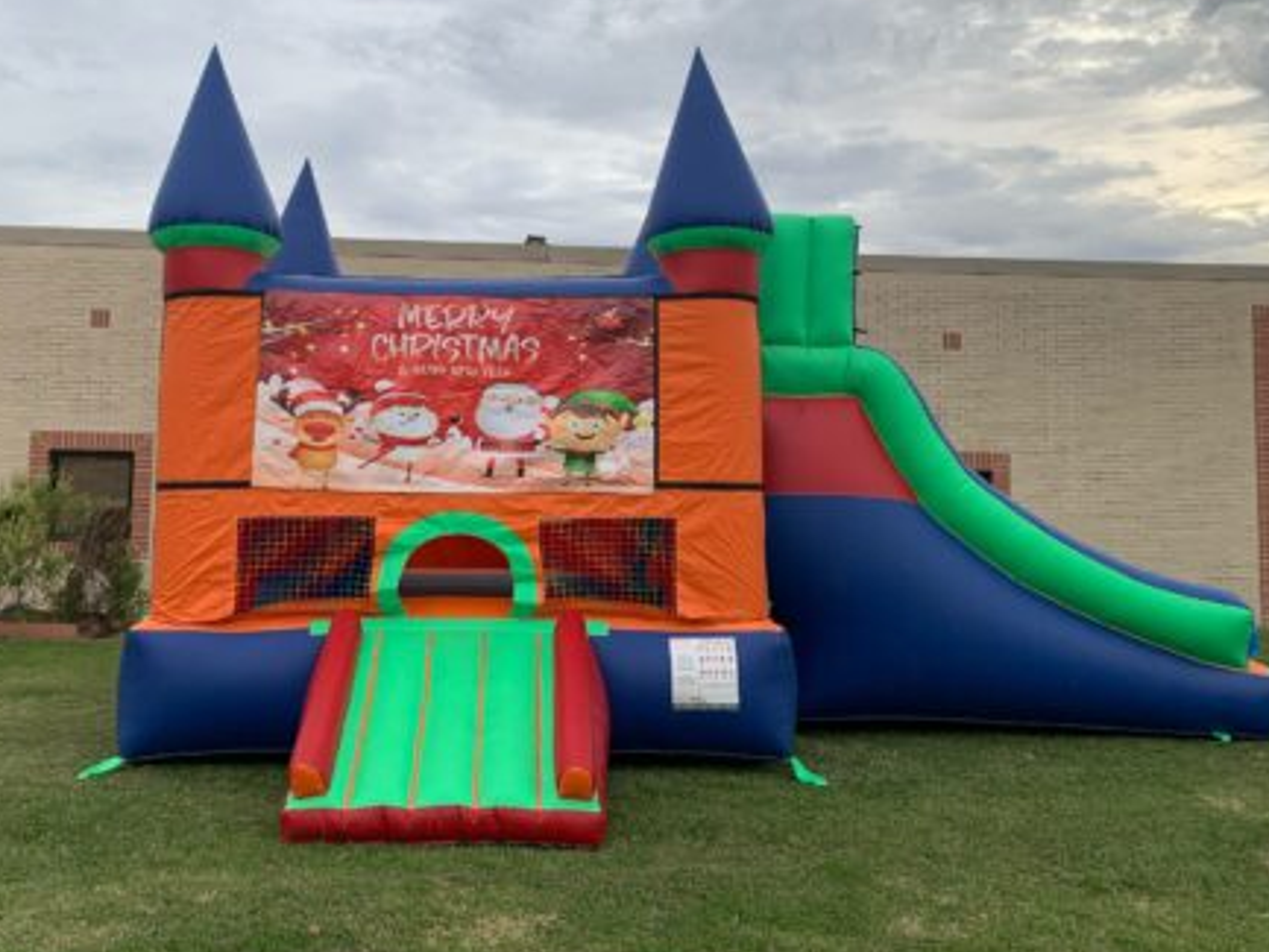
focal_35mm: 32
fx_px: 1173
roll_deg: -0.3
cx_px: 526
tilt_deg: +4.9
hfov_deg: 56.5
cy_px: 398
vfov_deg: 44.0
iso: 25
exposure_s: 1/343
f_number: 1.8
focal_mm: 4.25
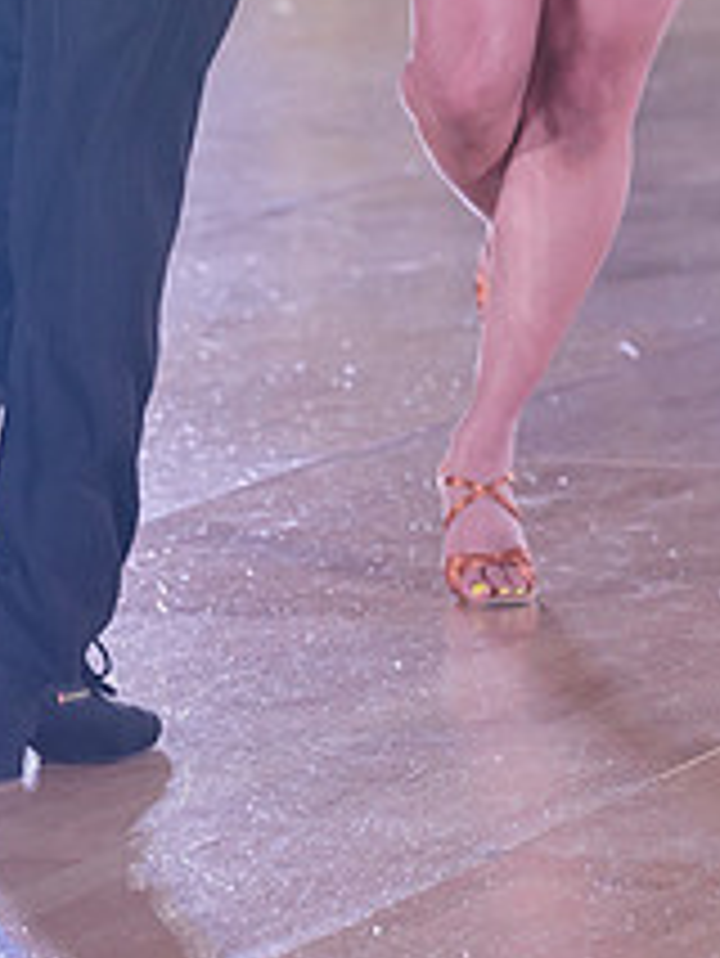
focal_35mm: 319
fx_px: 8838
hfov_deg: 4.7
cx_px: 448
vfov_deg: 6.2
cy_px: -315
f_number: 4
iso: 2000
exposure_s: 1/400
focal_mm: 122
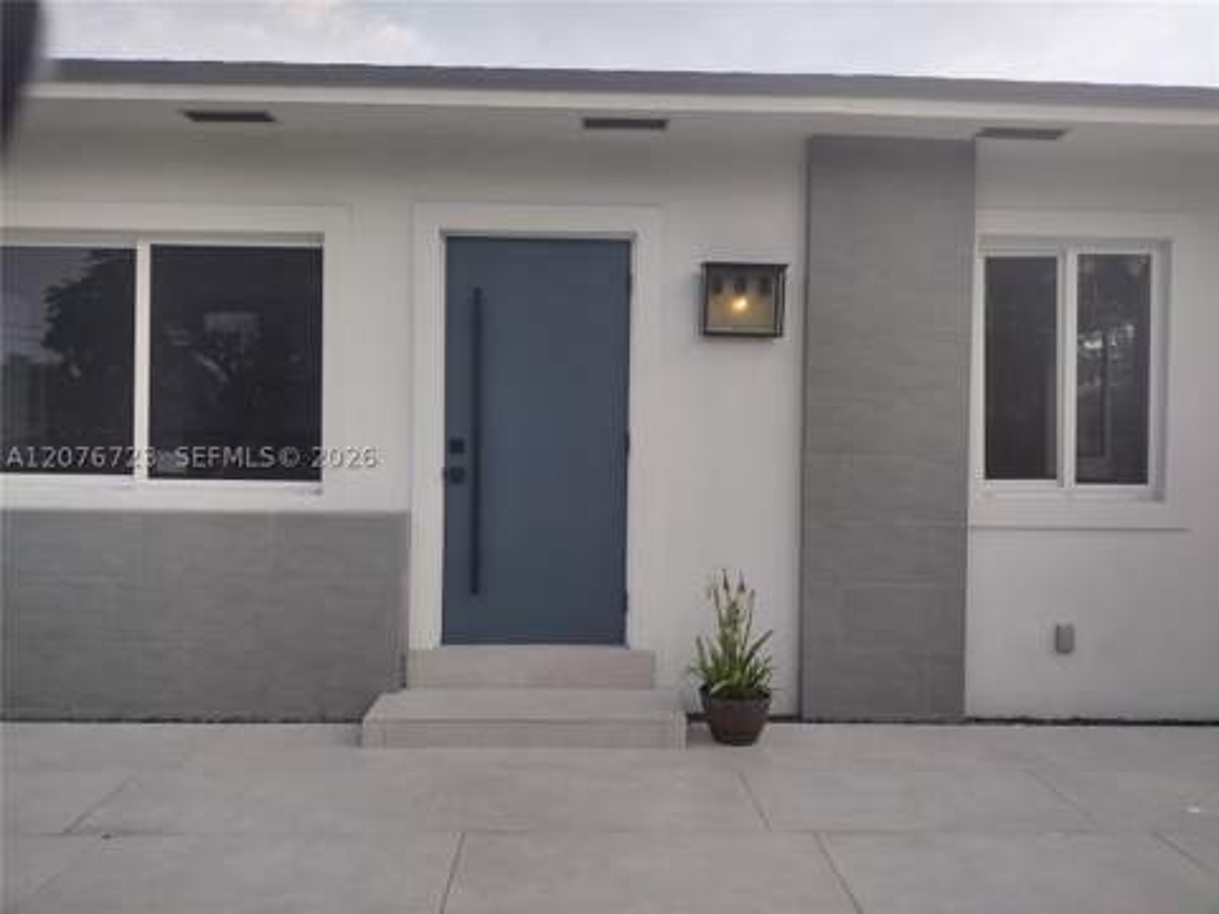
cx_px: 610
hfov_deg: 65.3
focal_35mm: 27
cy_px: 457
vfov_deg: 51.4
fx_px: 951
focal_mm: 4.71
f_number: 1.7
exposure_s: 1/1173
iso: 100
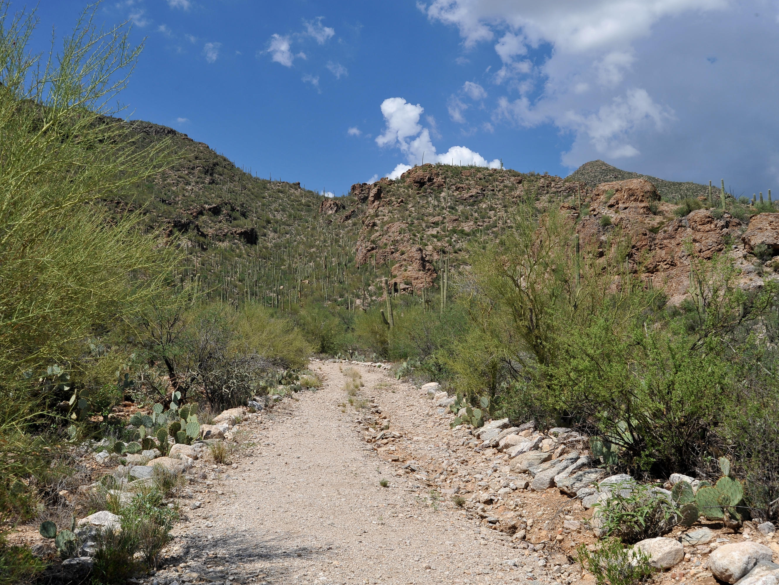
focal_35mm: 38
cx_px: 393
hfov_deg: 49.0
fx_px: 855
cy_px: 292
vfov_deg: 37.7
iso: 250
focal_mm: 35
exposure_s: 1/320
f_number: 13
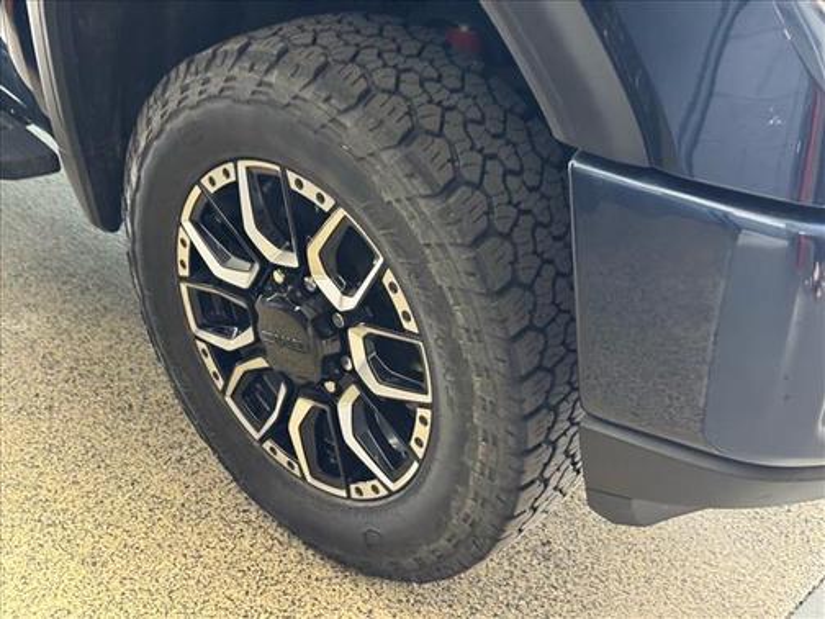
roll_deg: -3.4
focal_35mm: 48
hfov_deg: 39.7
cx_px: 412
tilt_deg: -33.3
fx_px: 1144
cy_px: 310
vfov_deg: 30.3
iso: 320
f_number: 1.78
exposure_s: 1/40
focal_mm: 6.76
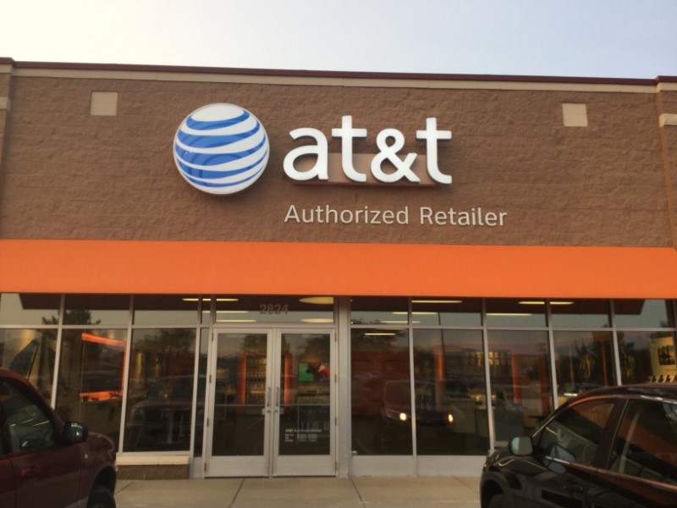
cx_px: 338
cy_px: 254
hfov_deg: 58.4
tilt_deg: +8.9
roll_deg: -0.4
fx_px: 606
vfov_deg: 45.4
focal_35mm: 31
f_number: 2.4
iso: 32
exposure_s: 1/120
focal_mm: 3.3
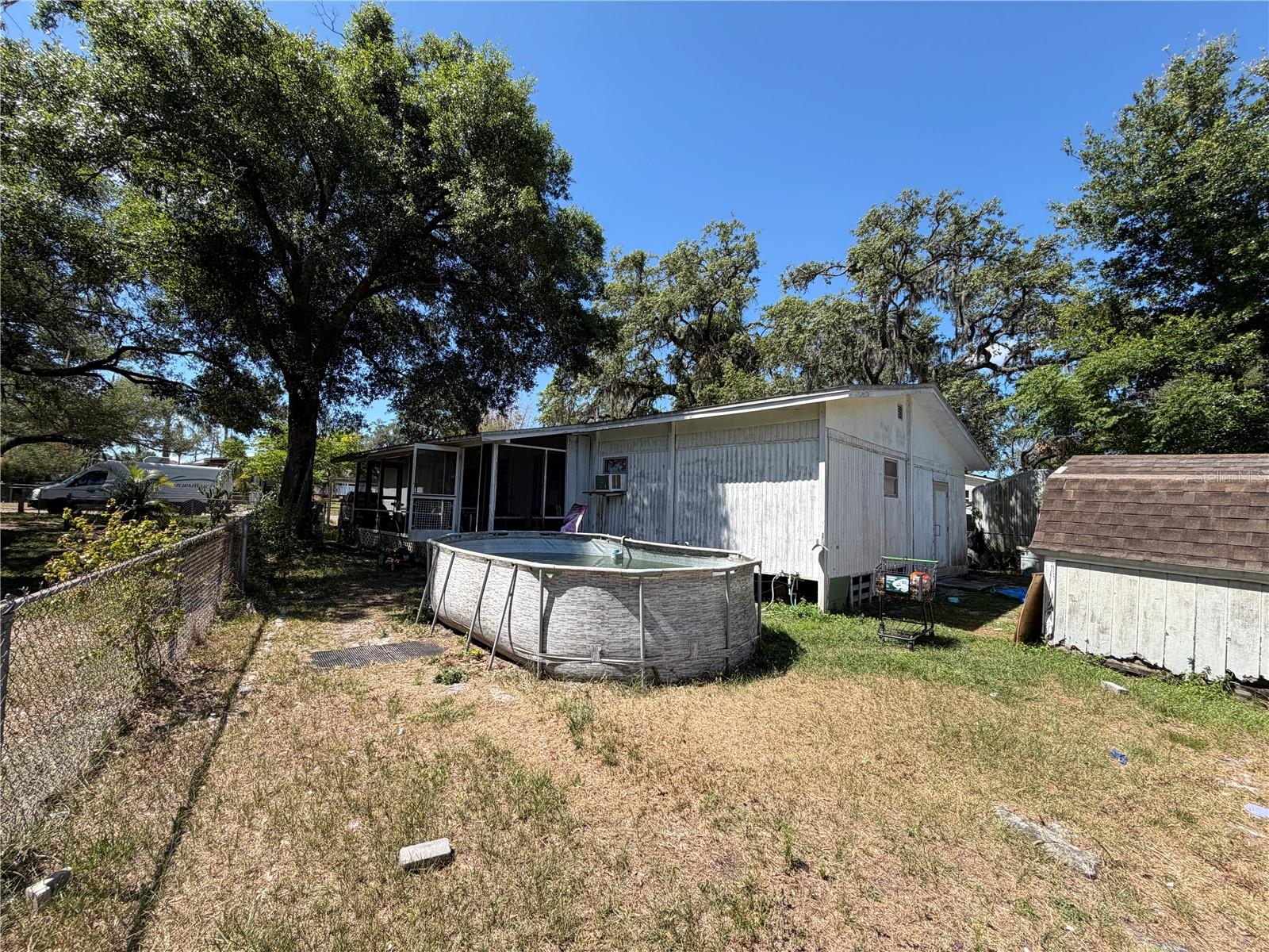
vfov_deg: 85.7
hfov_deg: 102.1
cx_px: 634
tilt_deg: +4.1
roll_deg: -2.1
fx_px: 513
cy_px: 476
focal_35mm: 14
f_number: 2.2
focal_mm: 2.22
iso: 32
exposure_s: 1/770
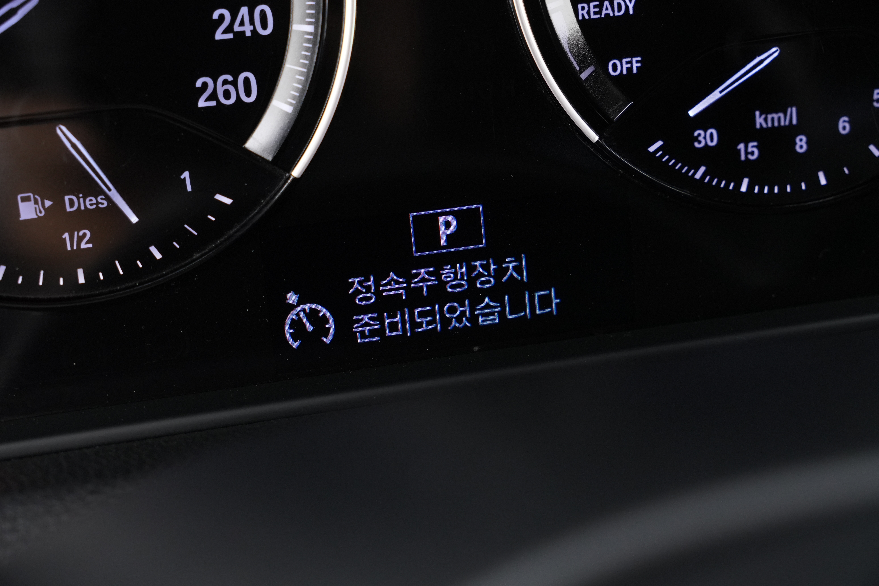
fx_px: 1315
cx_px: 440
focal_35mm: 54
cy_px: 293
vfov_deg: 25.1
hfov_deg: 37.0
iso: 1000
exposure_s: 1/50
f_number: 5
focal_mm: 35.9
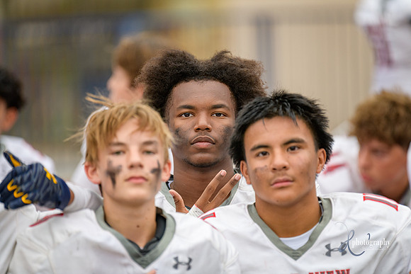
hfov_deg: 6.9
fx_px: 3426
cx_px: 206
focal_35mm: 300
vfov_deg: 4.6
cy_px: 137
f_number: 2.8
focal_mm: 300
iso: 800
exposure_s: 1/500
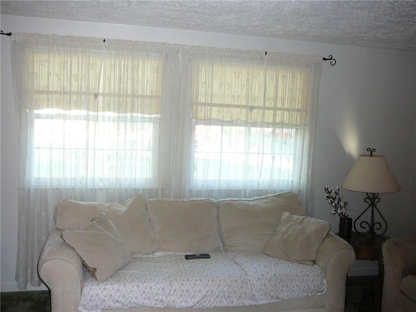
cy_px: 156
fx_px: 421
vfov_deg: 40.7
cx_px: 208
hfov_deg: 52.6
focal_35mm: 35
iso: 250
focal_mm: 5.2
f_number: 2.8
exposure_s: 1/30
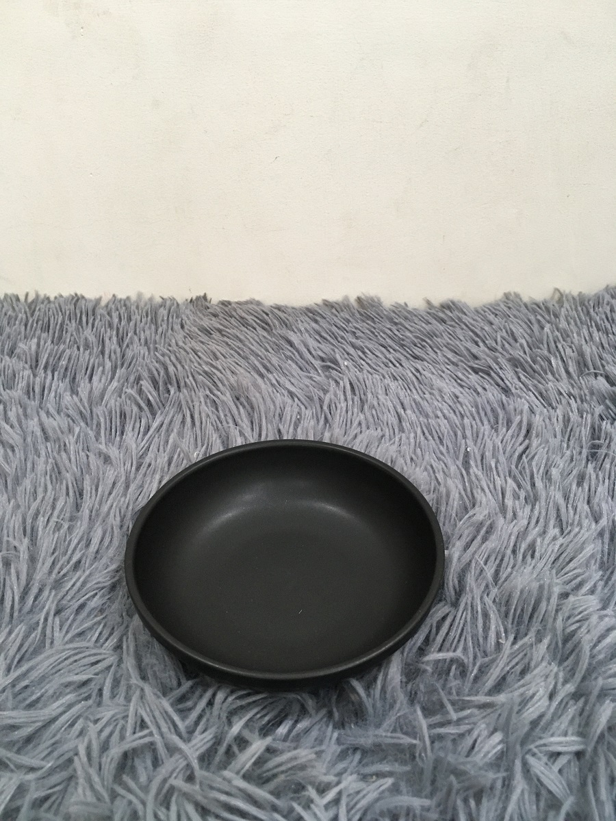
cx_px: 308
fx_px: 688
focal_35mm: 29
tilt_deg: -37.2
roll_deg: -1.0
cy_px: 410
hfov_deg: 48.2
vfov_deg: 61.7
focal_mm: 4.15
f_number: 2.2
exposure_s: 1/33
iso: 160
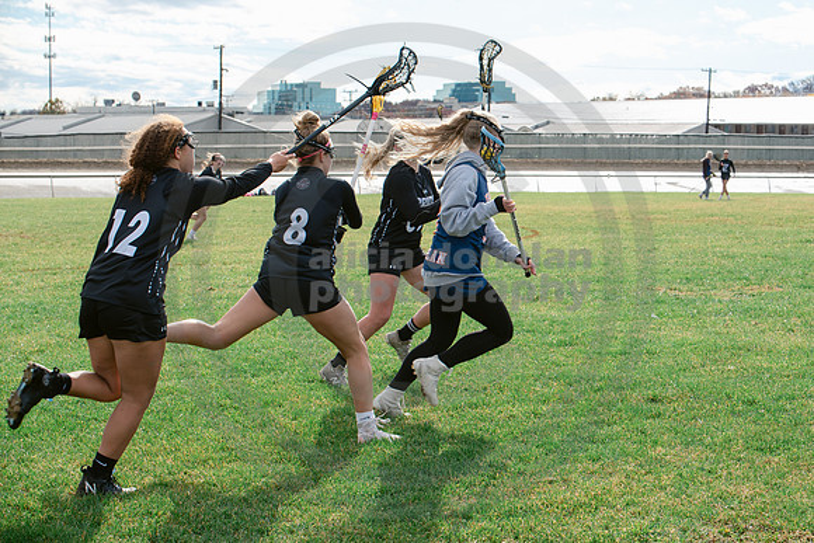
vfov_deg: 19.5
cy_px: 272
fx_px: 1583
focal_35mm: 70
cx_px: 407
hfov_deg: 28.8
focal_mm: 70
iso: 400
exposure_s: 1/800
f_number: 7.1
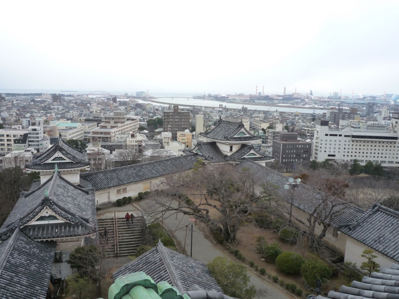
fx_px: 346
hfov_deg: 60.0
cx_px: 200
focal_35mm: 30
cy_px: 150
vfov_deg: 46.8
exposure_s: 1/400
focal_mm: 5.3
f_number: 3.4
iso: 160
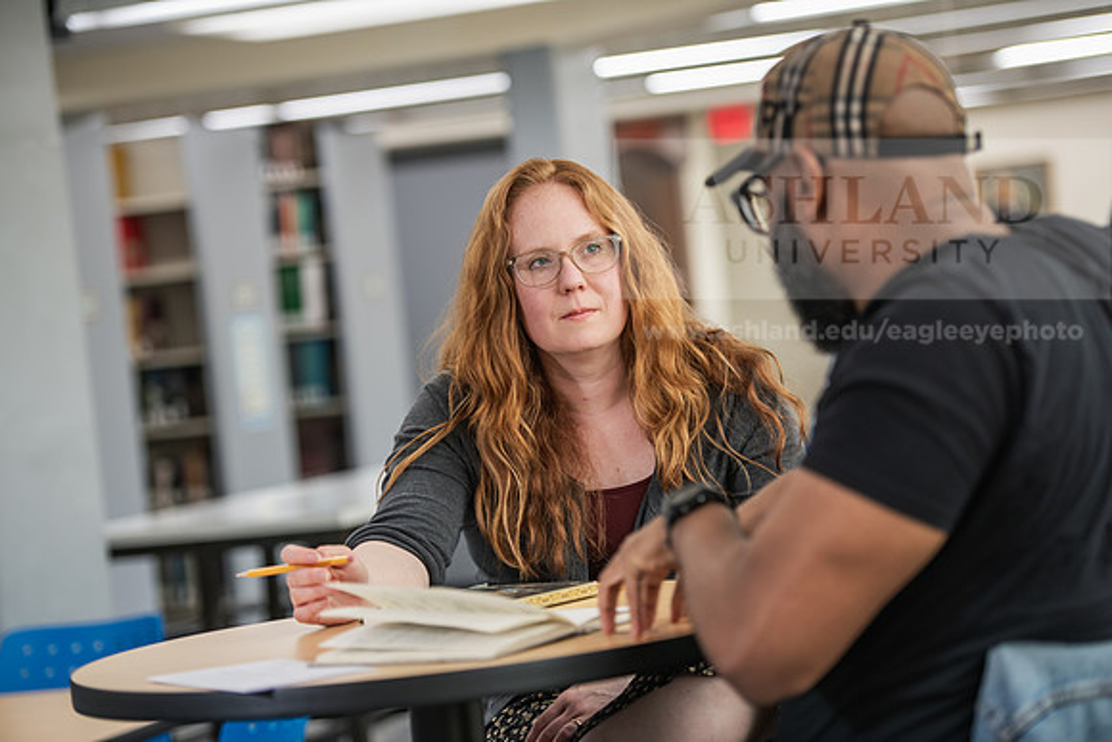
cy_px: 371
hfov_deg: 20.0
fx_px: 3151
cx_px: 556
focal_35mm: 102
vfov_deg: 13.4
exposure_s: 1/160
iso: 500
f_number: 2.8
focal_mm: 102
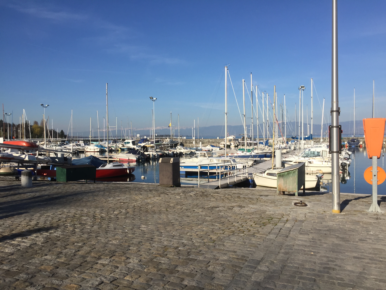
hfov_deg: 61.7
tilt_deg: -1.1
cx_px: 193
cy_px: 145
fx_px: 323
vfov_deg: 48.2
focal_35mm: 29
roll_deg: +1.0
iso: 32
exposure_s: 1/2639
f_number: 2.2
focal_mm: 4.15
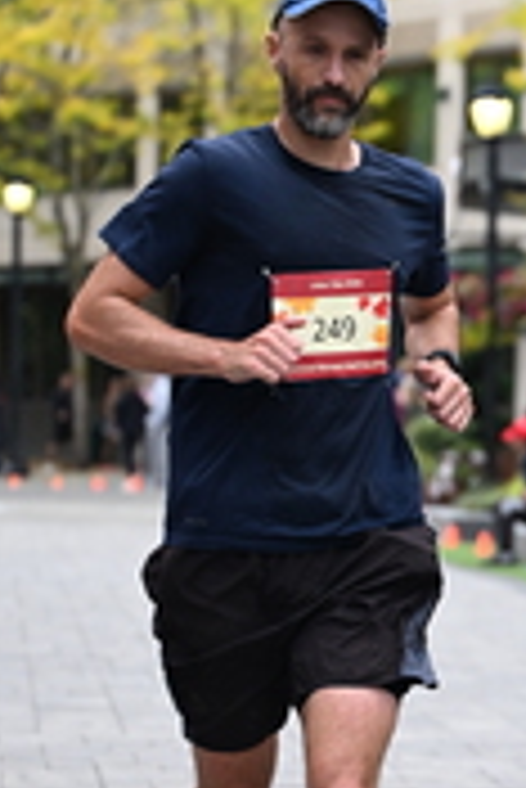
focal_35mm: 226
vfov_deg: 9.1
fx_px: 4943
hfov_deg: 6.1
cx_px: 663
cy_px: 446
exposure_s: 1/2500
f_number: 2.8
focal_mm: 72
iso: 1250
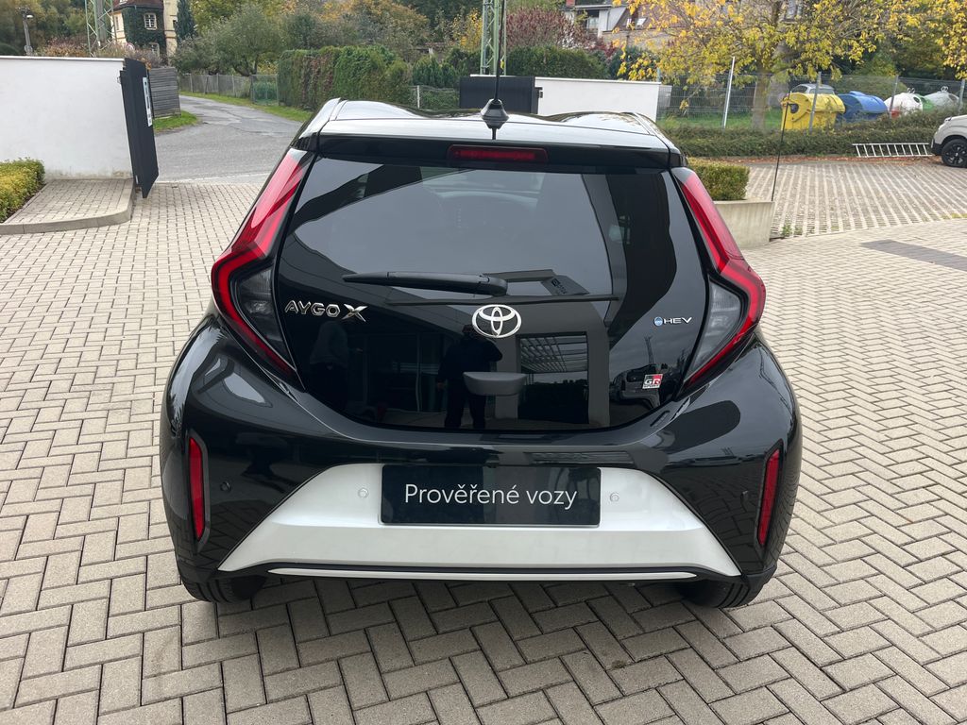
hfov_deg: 67.3
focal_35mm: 26
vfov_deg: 53.1
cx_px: 484
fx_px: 726
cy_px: 362
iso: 50
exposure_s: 1/378
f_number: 1.6
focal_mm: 5.1
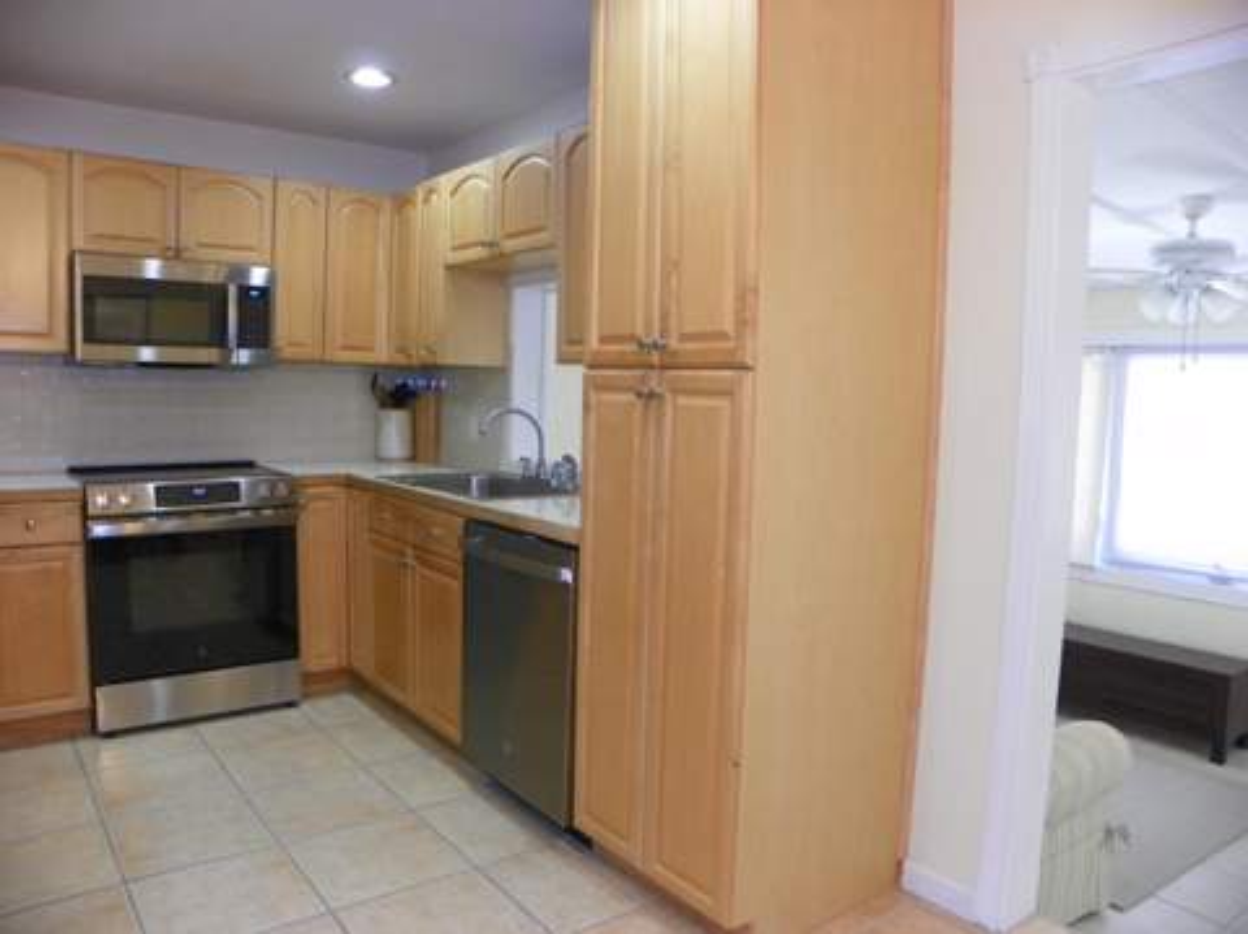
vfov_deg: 53.0
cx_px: 624
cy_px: 467
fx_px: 936
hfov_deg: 67.4
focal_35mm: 26
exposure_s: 1/30
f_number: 2.8
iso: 200
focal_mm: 4.6
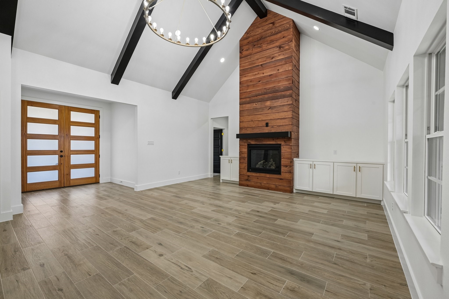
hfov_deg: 100.4
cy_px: 150
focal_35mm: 15
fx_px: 187
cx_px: 224
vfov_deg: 77.3
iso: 400
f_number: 8
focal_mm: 15
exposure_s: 1/40
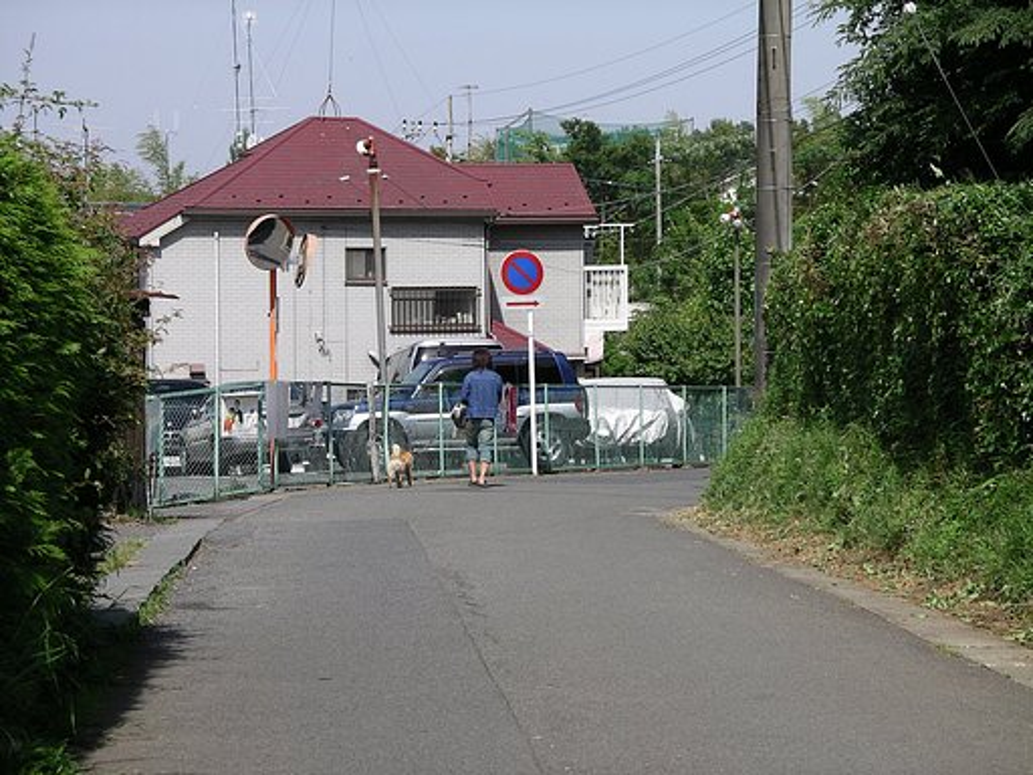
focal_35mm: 134
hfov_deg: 14.7
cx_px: 516
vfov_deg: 11.1
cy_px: 388
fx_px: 3999
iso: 64
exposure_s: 1/500
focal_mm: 27.8
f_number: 5
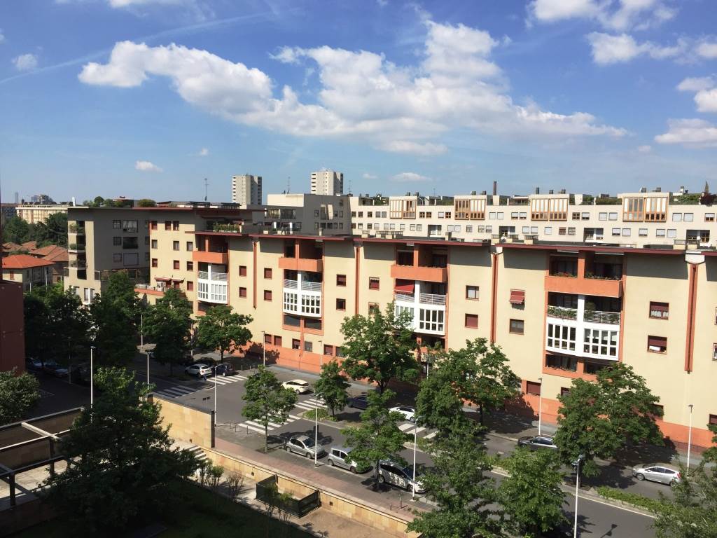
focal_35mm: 29
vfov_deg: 48.2
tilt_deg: -4.1
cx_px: 358
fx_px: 601
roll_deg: -0.8
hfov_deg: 61.7
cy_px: 269
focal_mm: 4.15
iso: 32
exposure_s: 1/2825
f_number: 2.2
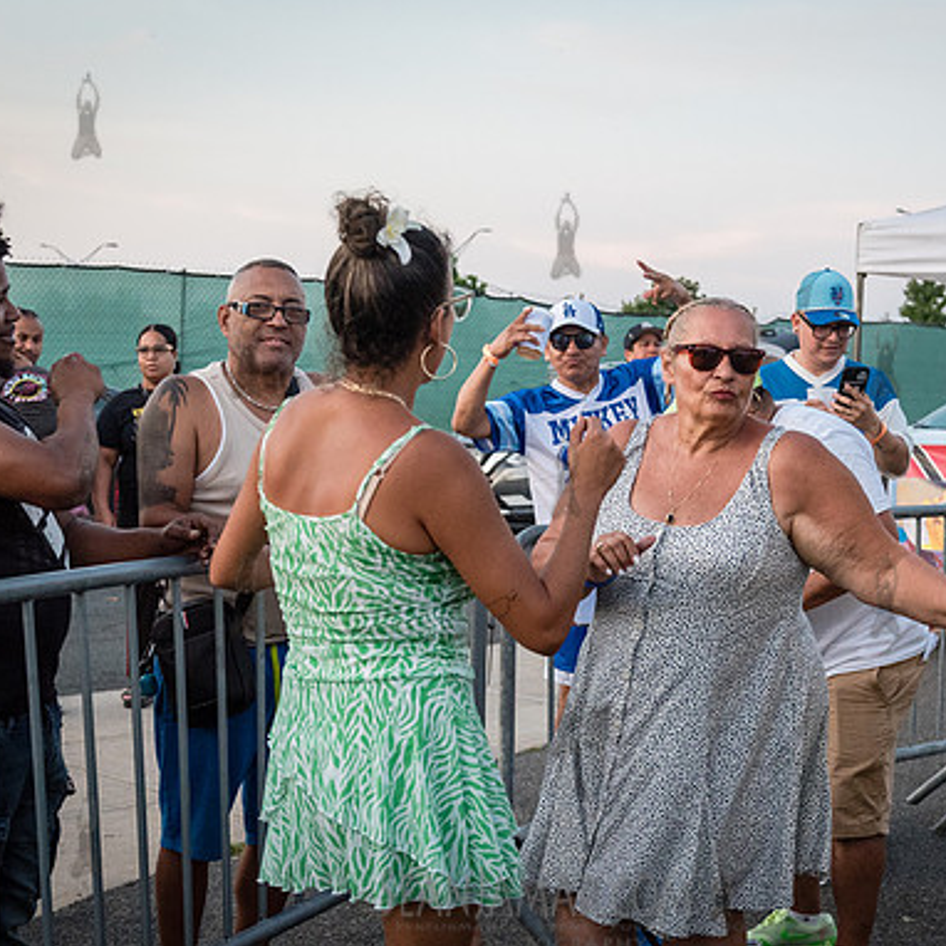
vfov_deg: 29.0
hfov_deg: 29.1
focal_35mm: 59
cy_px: 596
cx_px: 520
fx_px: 1824
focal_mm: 36
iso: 2000
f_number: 4
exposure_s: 1/400
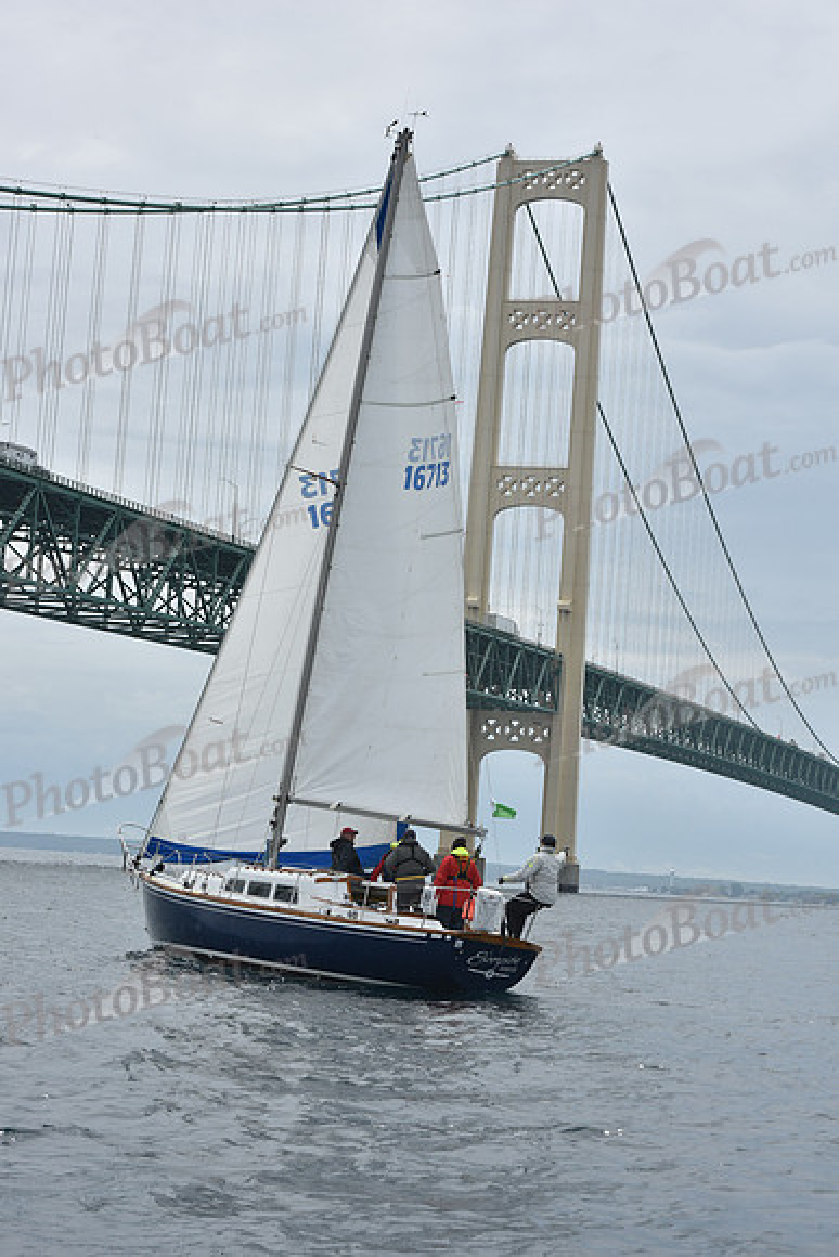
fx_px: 2445
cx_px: 420
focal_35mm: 70
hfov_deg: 19.5
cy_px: 628
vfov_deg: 28.8
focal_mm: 70
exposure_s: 1/800
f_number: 11
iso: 250
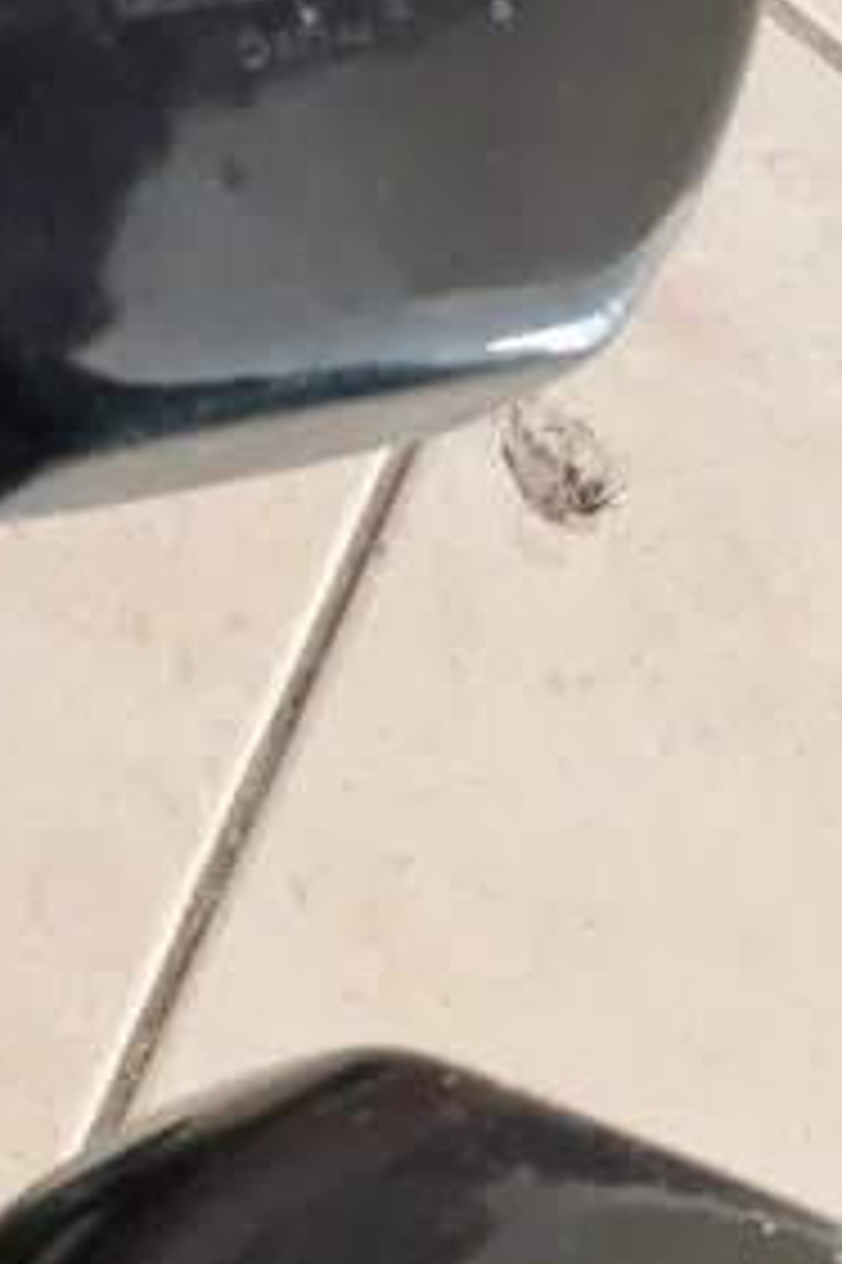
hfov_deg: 20.2
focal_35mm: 64
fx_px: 2248
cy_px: 720
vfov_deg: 31.4
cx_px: -90
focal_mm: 4
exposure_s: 1/50
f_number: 1.8
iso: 320
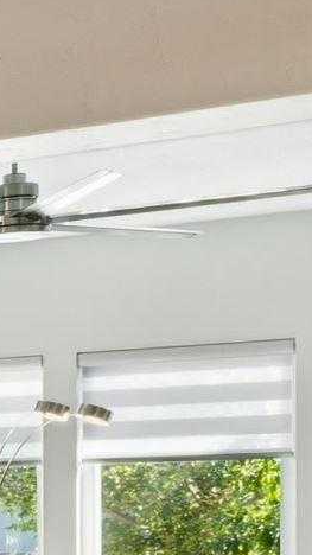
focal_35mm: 113
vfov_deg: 18.3
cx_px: -1090
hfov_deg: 6.9
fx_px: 1670
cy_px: 574
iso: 400
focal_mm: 16.5
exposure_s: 1/5
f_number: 13
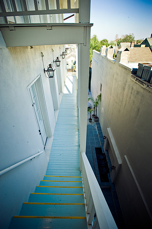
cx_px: 76
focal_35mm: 17
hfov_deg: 70.3
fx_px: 108
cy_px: 114
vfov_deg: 93.3
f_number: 9
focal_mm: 17
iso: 250
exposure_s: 1/125
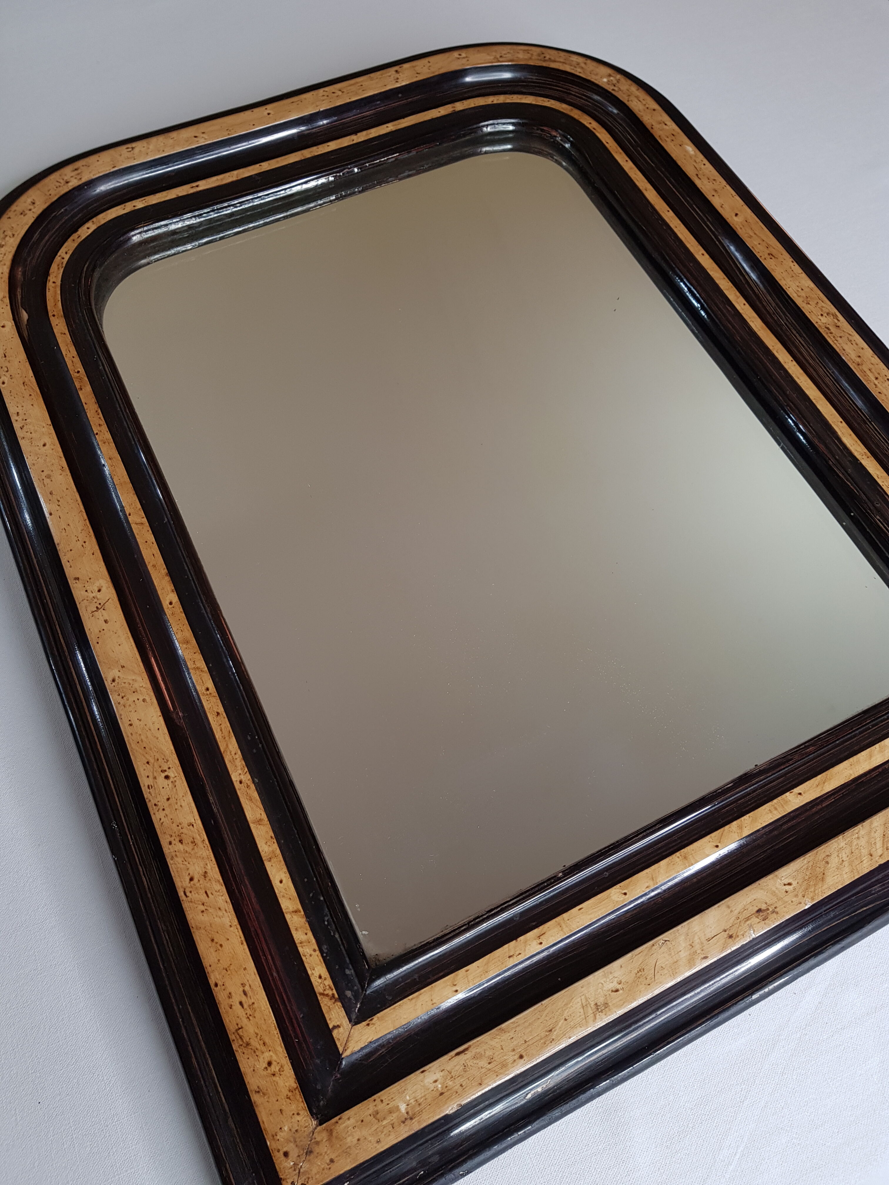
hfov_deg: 53.1
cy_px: 592
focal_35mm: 26
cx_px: 444
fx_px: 890
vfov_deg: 67.3
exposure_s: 1/50
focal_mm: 4.2
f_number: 1.7
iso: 64
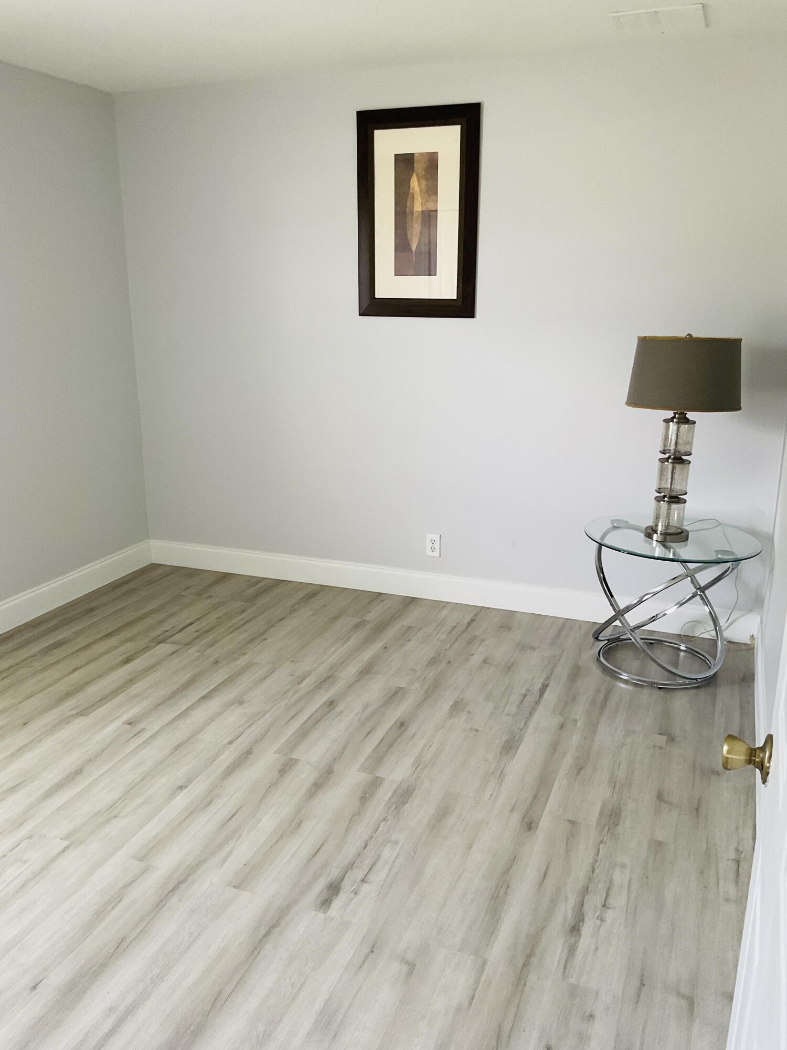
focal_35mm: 29
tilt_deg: -14.4
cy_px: 525
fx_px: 879
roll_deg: -1.0
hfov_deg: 48.2
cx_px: 394
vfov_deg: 61.7
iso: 80
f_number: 1.8
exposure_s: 1/60
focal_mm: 3
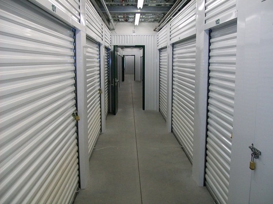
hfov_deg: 51.4
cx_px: 136
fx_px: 284
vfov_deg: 39.6
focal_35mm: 36
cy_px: 102
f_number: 2.7
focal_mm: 6
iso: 160
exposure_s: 1/80
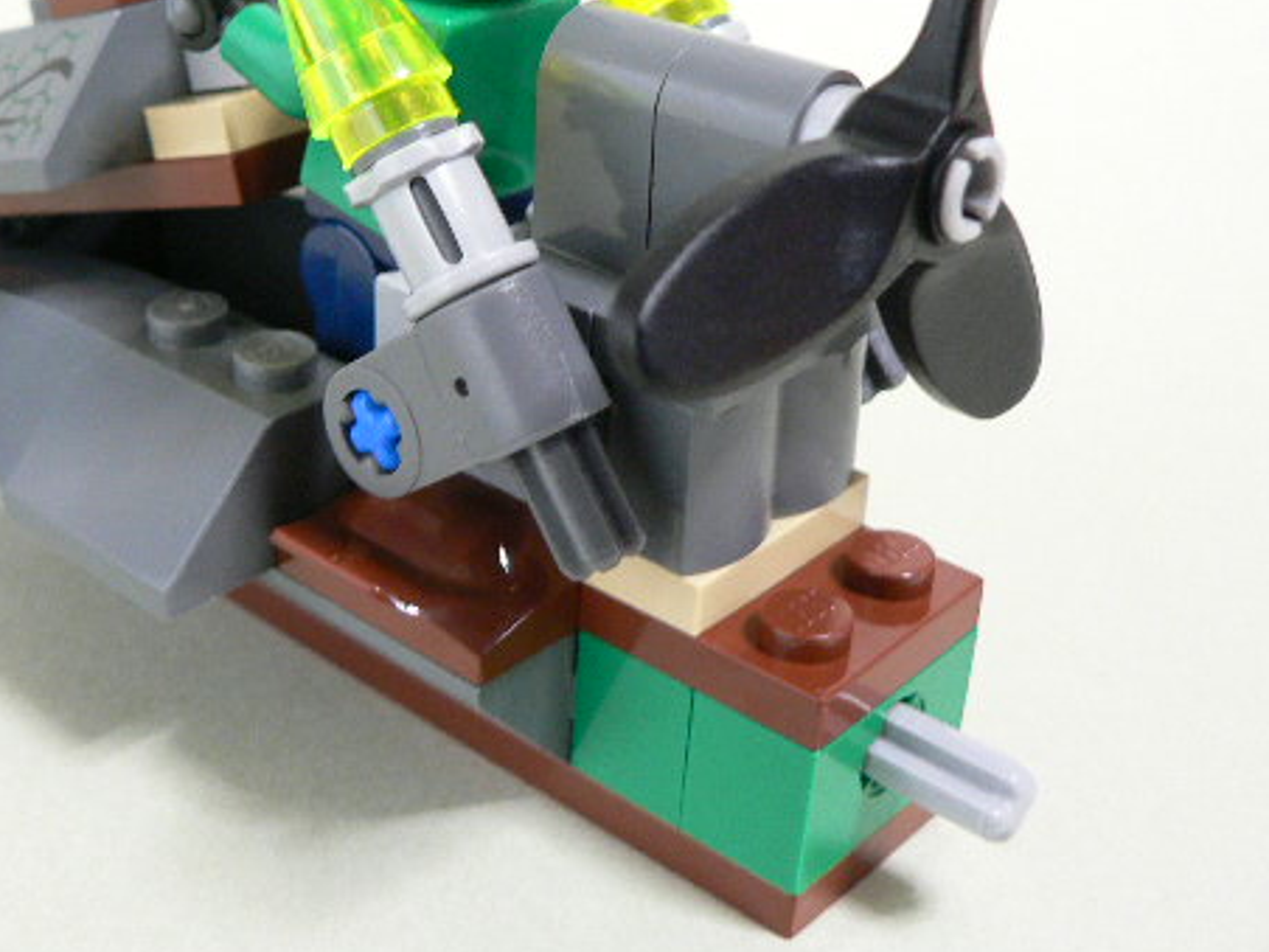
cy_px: 317
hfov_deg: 36.9
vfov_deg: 28.4
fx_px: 1870
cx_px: 379
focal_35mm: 51
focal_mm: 6
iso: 200
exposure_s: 1/13
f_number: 2.8
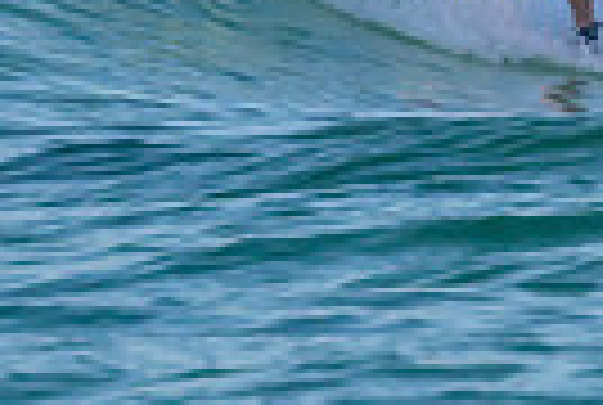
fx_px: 58067
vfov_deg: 0.4
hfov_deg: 0.6
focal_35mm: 3459
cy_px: -205
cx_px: 585
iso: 1600
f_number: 11
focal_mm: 800
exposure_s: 1/2000
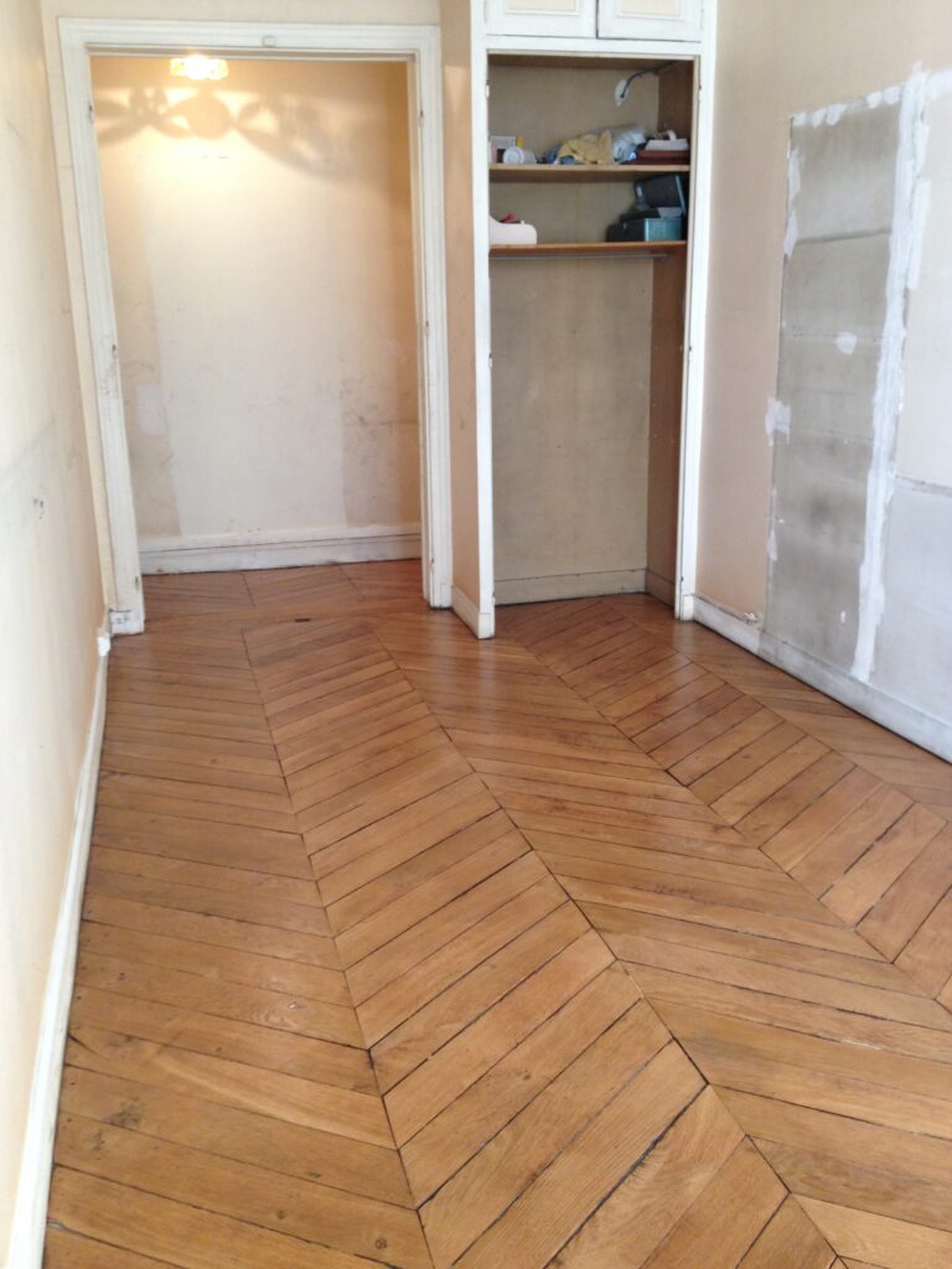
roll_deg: +0.8
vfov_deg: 55.4
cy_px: 634
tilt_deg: -15.0
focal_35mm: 33
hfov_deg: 42.9
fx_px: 1210
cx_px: 476
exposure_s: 1/20
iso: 80
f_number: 2.4
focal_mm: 4.12
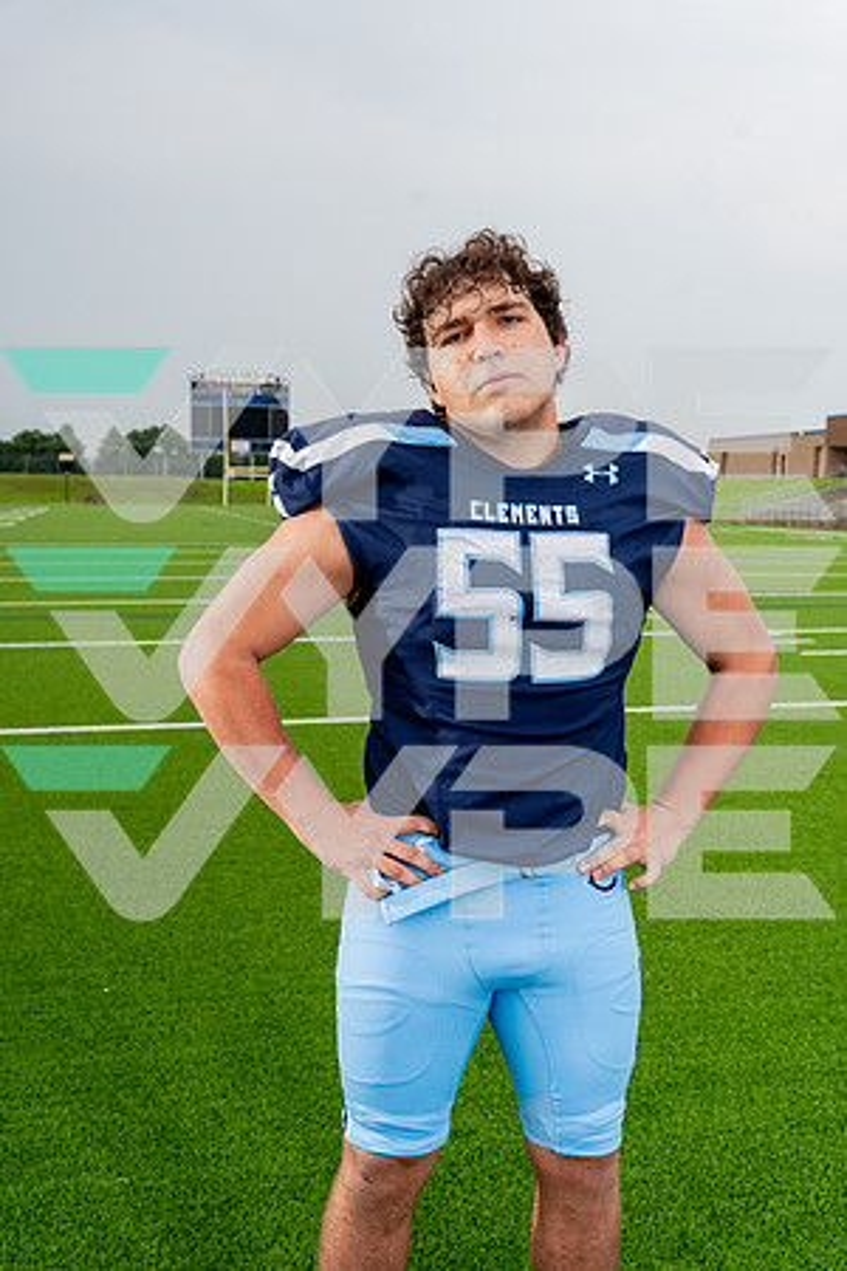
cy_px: 636
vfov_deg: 50.7
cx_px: 424
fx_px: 1341
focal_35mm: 38
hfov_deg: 35.1
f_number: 6.3
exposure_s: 1/250
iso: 160
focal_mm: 38
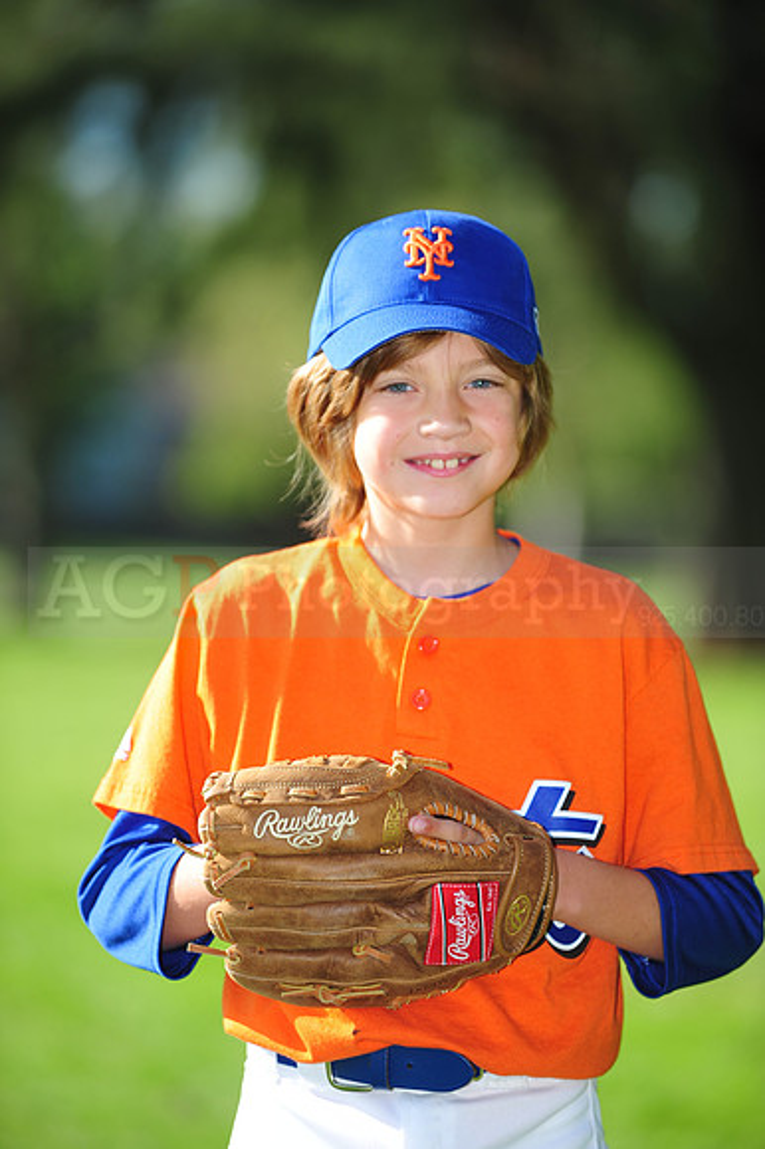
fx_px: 6382
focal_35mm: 200
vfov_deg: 10.3
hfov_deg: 6.9
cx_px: 382
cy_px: 574
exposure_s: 1/800
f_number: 4
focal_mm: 200
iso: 200
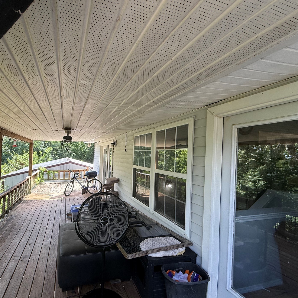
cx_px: 106
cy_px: 153
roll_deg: -1.8
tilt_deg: +0.5
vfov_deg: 83.9
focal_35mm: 17
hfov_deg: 81.9
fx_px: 166
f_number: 2.2
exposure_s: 1/228
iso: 64
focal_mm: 2.22
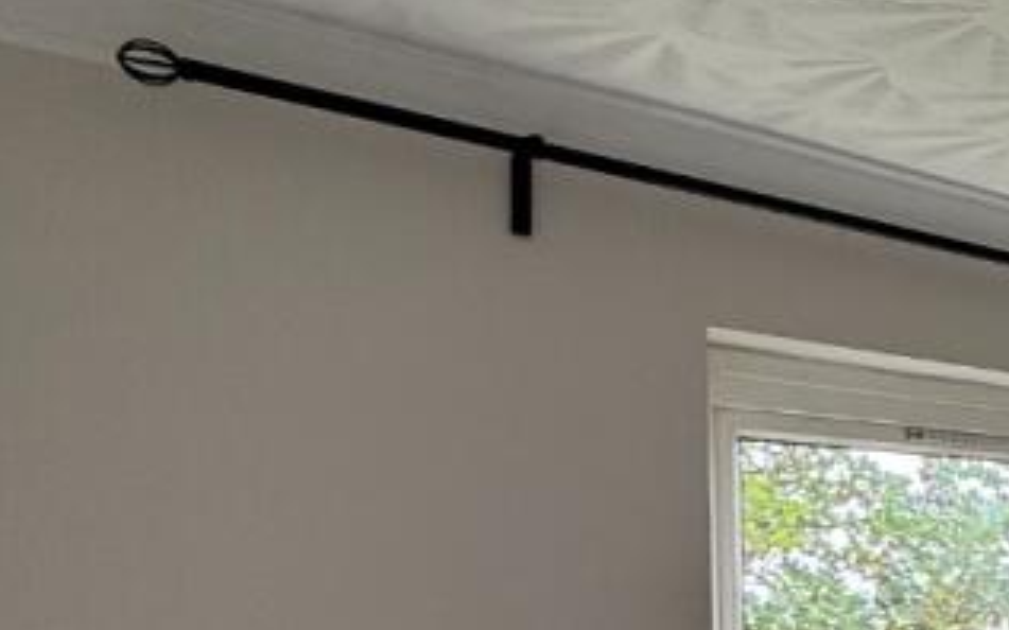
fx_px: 1320
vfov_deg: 25.4
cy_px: 643
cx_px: 1598
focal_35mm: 48
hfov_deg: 26.4
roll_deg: +0.4
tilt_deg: -0.7
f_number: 2.2
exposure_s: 1/99
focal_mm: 2.22
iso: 80
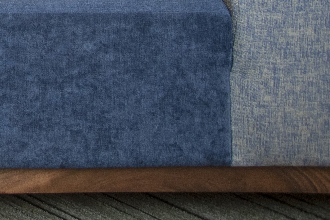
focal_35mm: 110
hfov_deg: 12.5
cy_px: -286
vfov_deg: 10.8
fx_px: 1009
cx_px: -549
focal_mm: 20
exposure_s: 1/4
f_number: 8
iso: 200
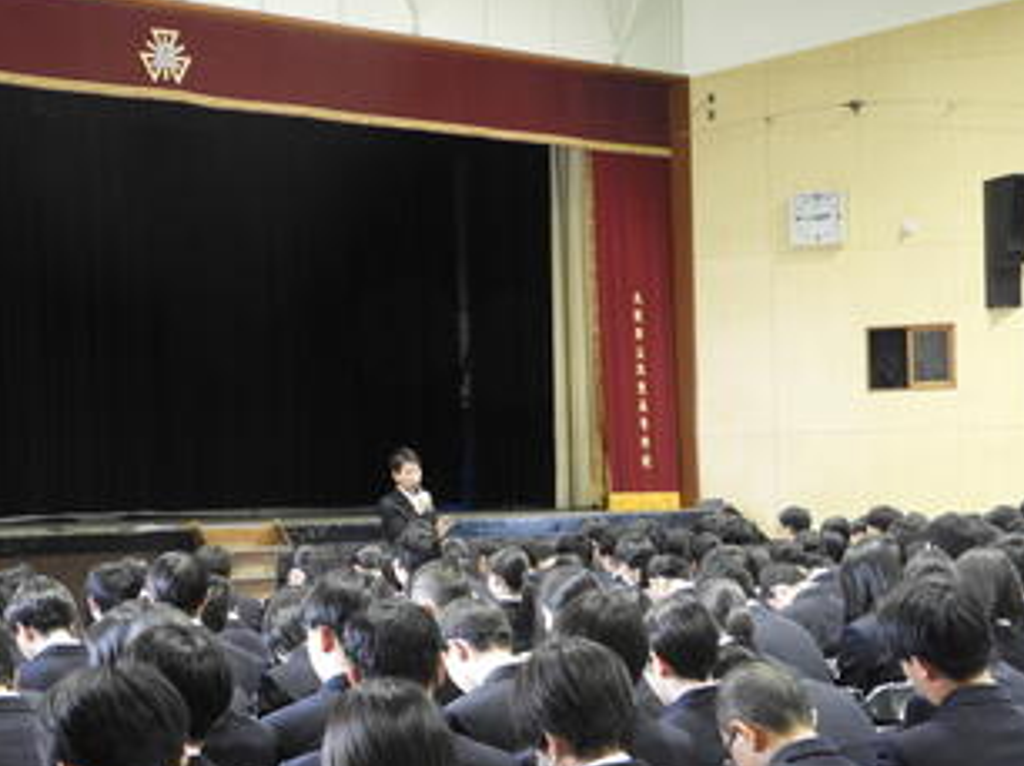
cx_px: 448
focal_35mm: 72
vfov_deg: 20.4
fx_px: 2128
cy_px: 485
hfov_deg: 27.0
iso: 400
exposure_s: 1/13
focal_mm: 9.9
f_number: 4
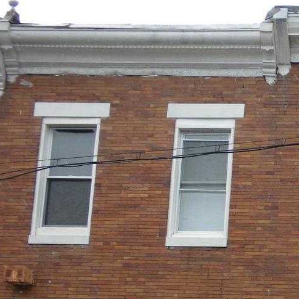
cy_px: 308
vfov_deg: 17.5
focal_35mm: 97
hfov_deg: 16.8
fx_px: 948
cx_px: 401
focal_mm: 6.6
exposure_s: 1/500
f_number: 3.5
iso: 154
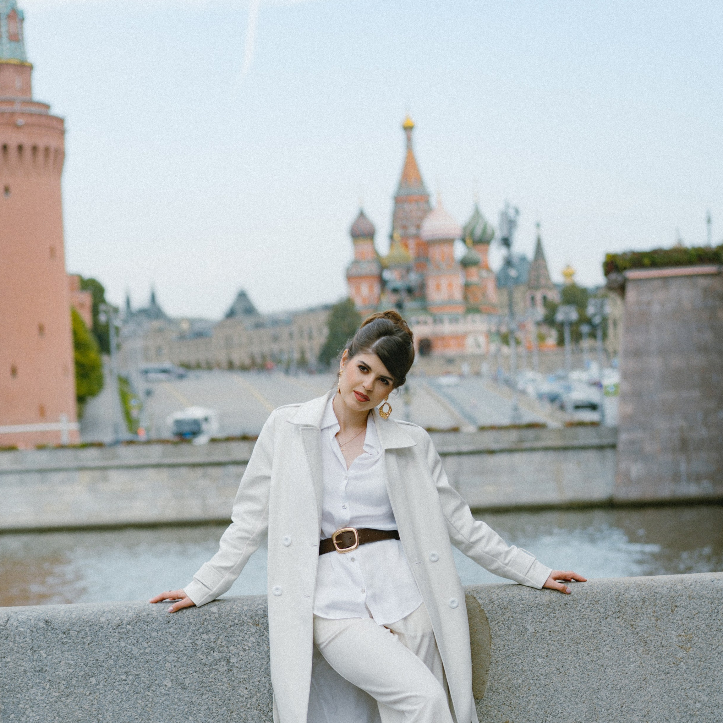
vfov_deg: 22.0
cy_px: 546
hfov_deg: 22.2
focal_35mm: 78
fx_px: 1843
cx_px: 324
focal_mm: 55
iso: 125
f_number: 2.5
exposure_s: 1/1000
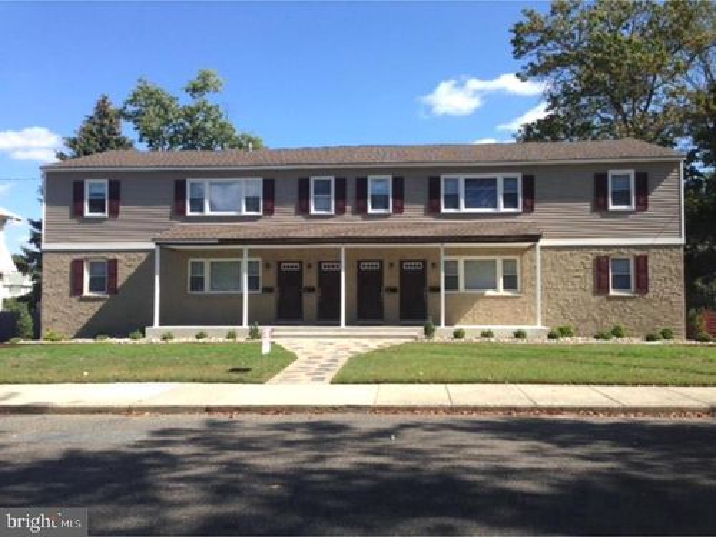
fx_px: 683
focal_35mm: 33
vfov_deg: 42.9
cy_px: 268
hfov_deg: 55.4
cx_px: 358
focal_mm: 4.12
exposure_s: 1/1153
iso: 50
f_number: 2.4
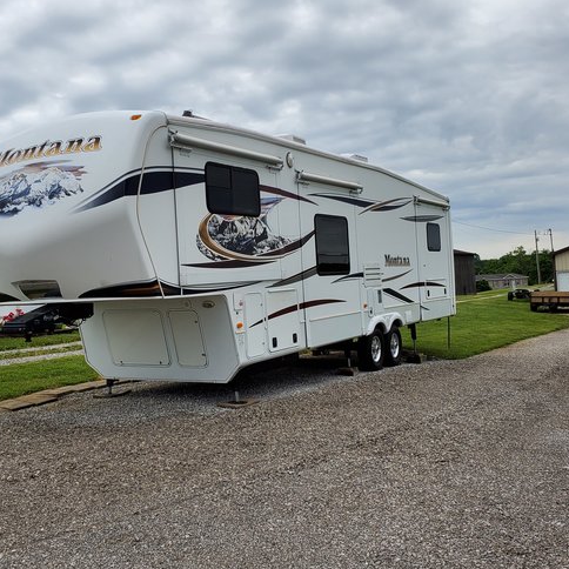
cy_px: 256
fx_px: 707
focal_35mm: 38
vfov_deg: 43.8
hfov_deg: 43.7
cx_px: 235
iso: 50
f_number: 2.4
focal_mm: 4.3
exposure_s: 1/159
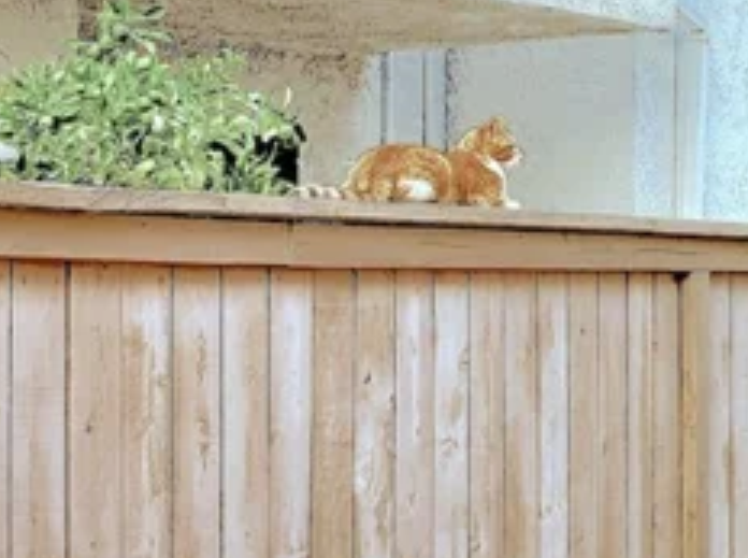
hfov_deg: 22.5
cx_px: 19
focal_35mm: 84
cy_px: 297
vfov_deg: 17.5
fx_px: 1811
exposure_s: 1/120
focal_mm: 5.4
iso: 160
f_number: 1.8
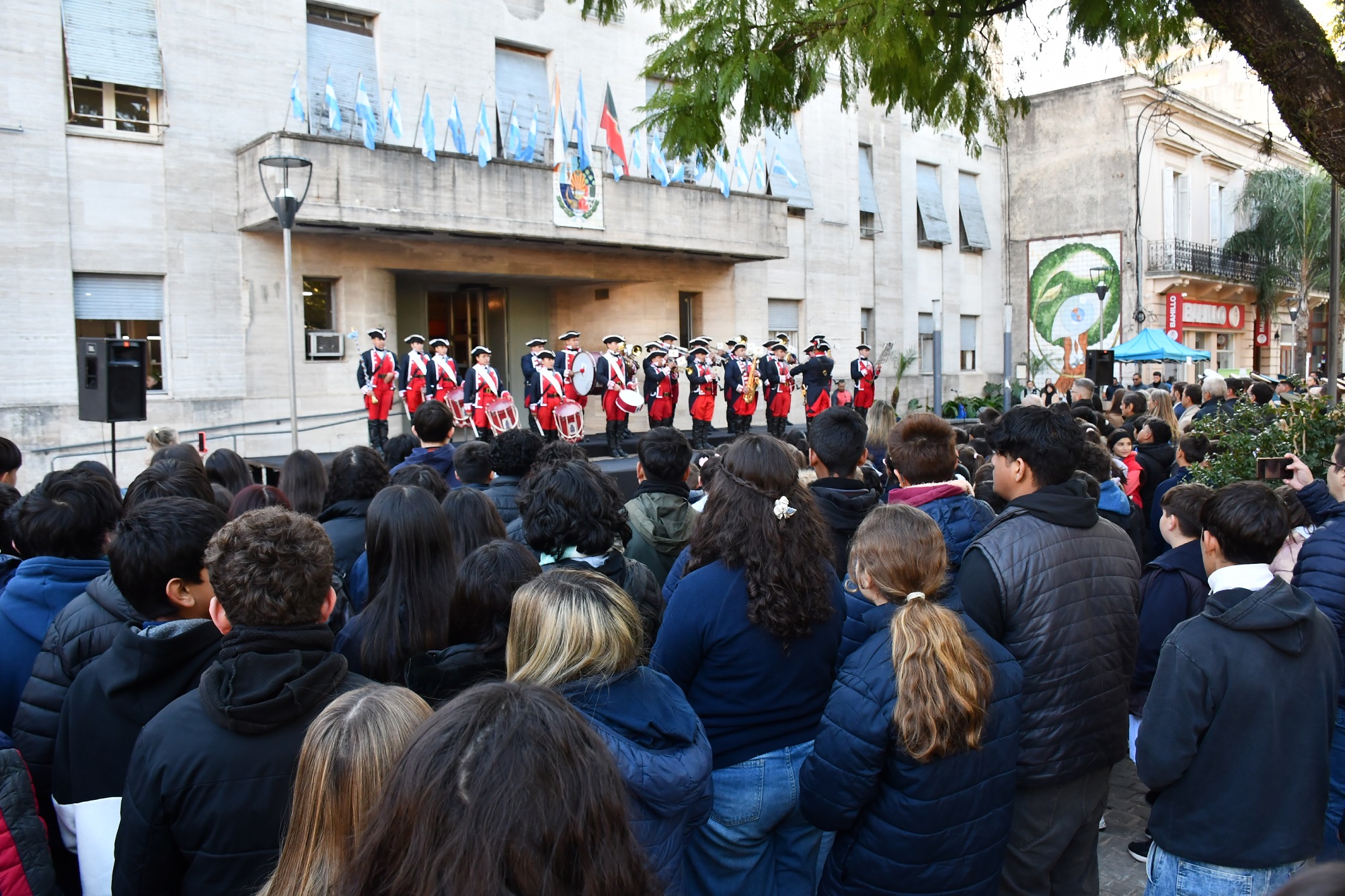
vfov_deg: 47.9
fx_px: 1009
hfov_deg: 67.4
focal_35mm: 27
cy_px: 448
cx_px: 672
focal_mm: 18
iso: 500
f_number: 5.6
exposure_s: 1/160
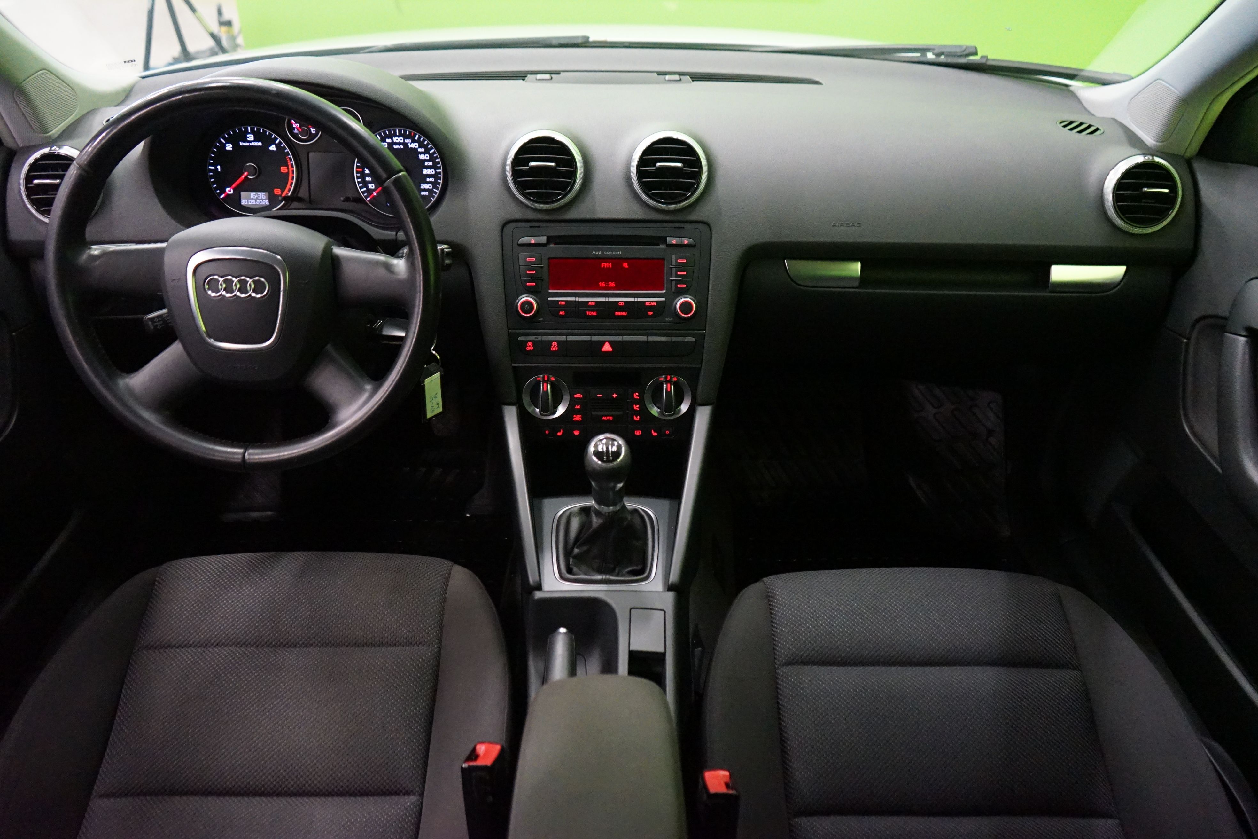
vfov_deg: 46.4
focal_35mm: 28
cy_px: 420
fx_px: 978
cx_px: 629
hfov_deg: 65.5
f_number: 3.5
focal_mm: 28
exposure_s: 1/30
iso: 6400
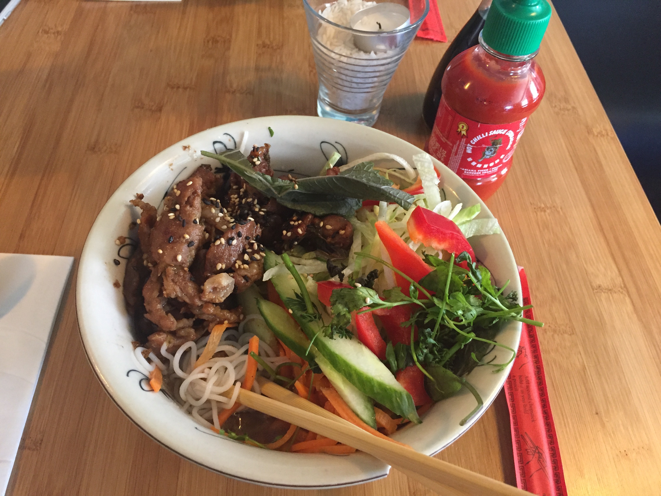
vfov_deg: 48.2
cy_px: 248
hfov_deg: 61.7
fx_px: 554
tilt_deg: -52.7
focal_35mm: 29
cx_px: 330
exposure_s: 1/20
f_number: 2.2
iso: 250
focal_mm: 4.15
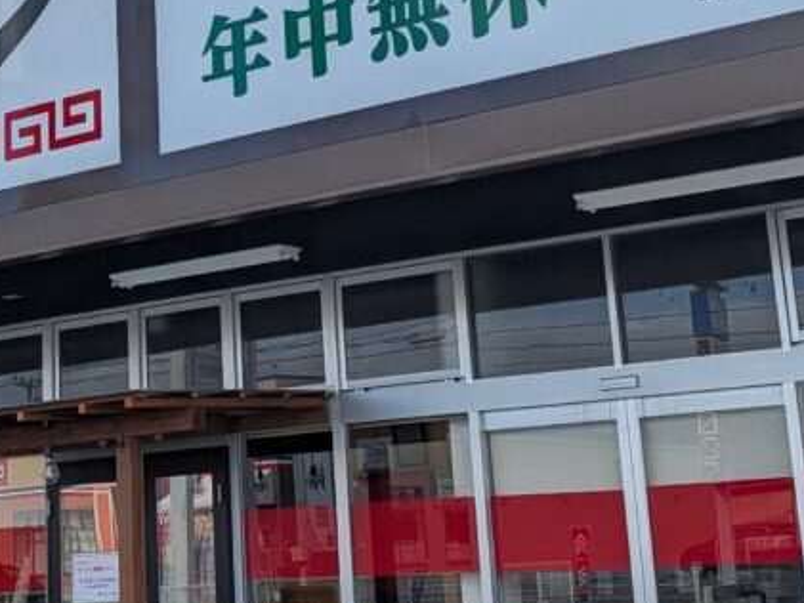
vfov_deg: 19.9
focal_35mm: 73
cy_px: 82
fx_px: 1696
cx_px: 231
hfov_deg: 26.4
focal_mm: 6.9
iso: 19
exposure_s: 1/3759
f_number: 1.68
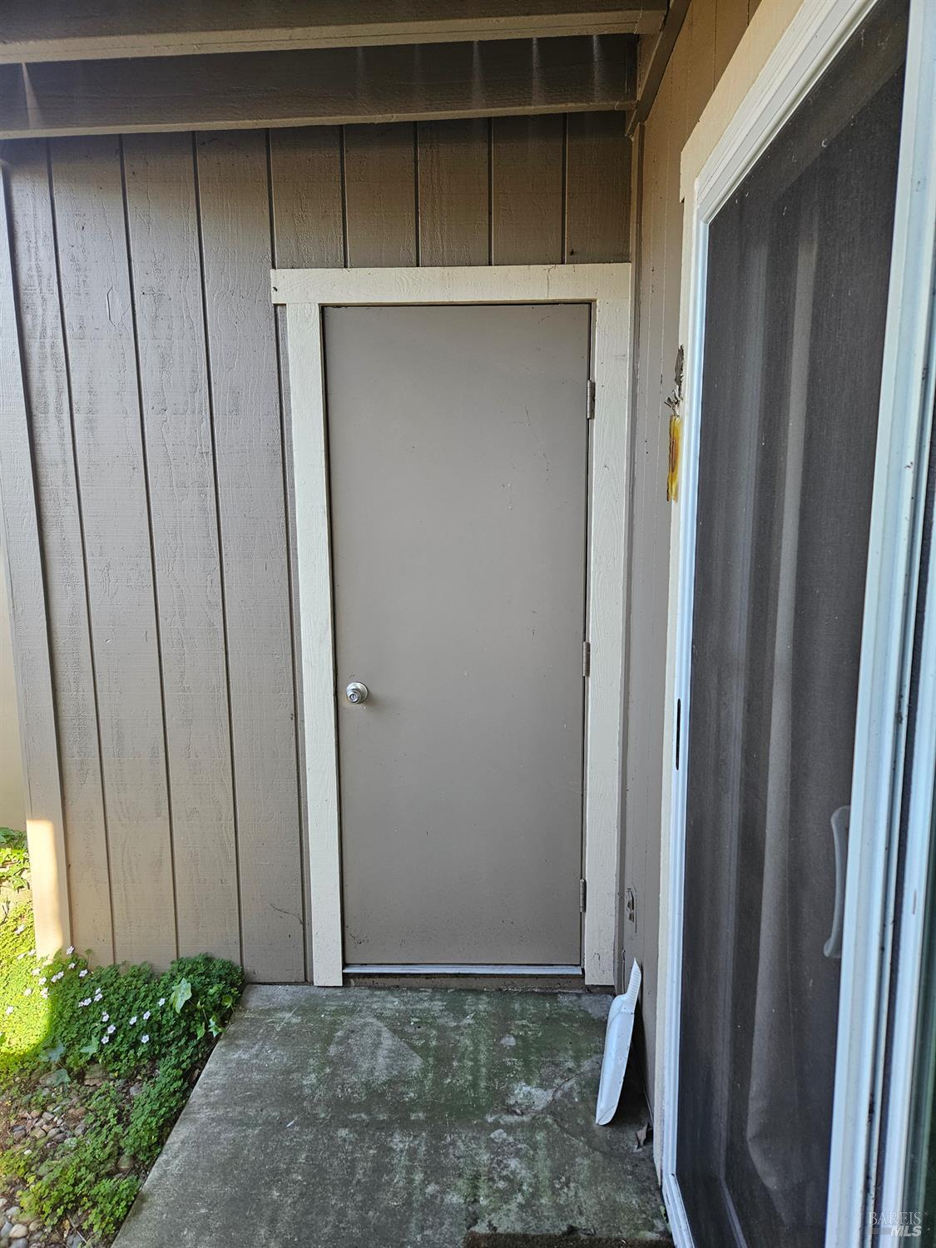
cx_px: 468
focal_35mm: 23
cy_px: 624
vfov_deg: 73.9
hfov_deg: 58.9
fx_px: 829
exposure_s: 1/207
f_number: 1.8
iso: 160
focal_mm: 5.4
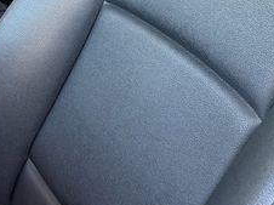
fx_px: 538
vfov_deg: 20.4
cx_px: 45
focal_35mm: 68
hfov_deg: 27.9
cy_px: -29
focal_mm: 6.76
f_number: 1.78
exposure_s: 1/63
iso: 200
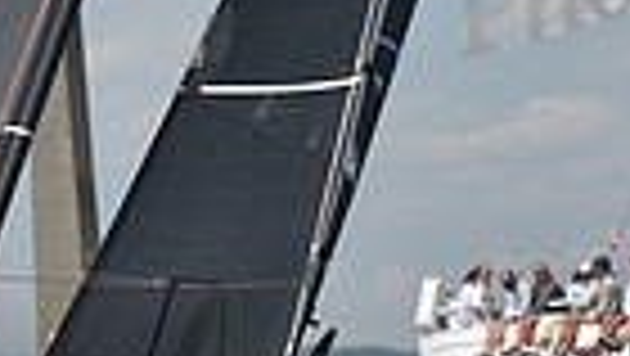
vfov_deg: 2.1
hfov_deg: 3.7
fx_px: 9763
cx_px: 225
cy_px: 237
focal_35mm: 584
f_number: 8
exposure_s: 1/800
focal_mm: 135
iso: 320
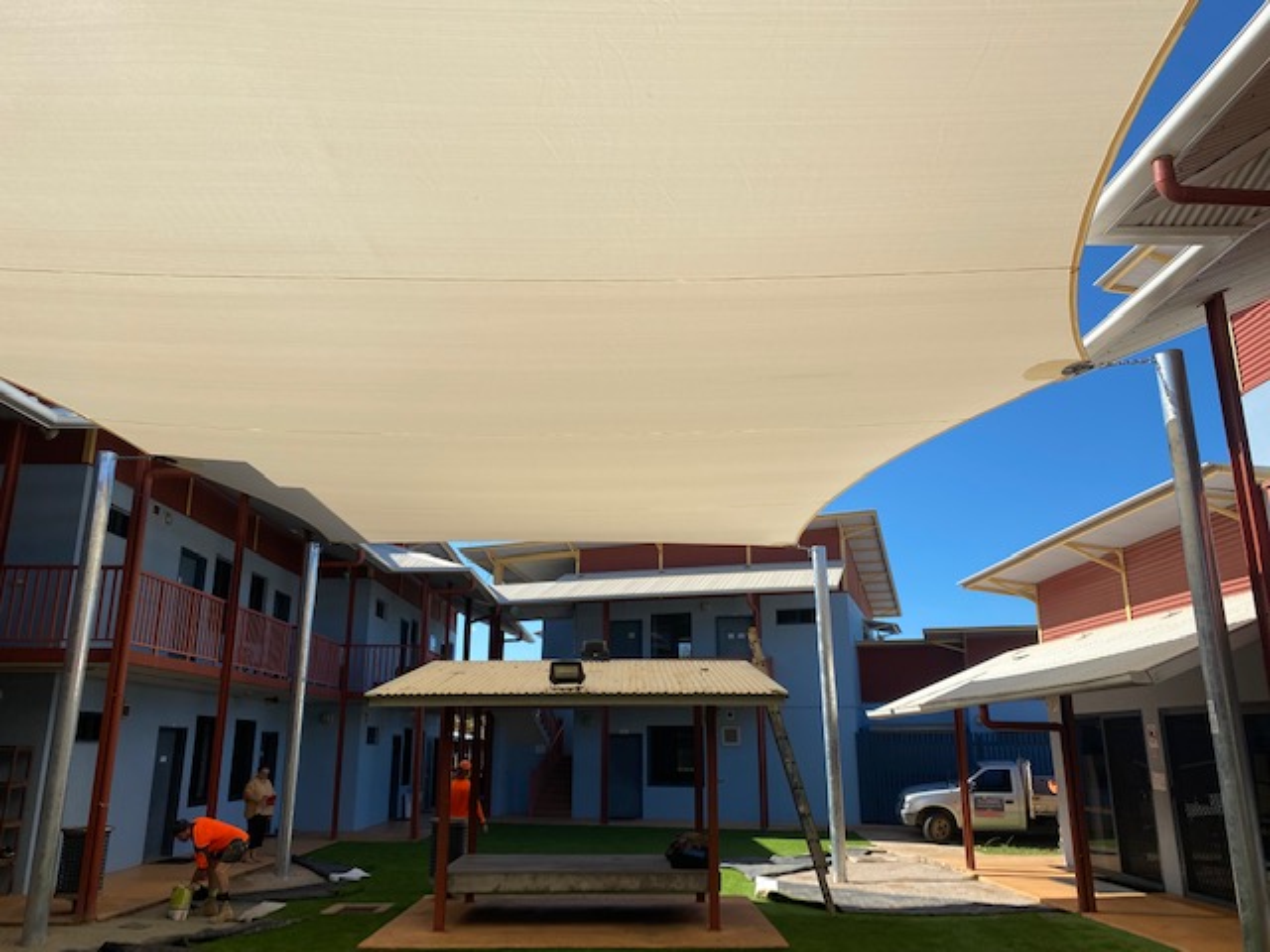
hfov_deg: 67.3
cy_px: 476
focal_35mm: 26
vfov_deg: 53.1
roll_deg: -0.7
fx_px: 954
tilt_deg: +14.4
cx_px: 635
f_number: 1.8
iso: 32
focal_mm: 4.25
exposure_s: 1/2688
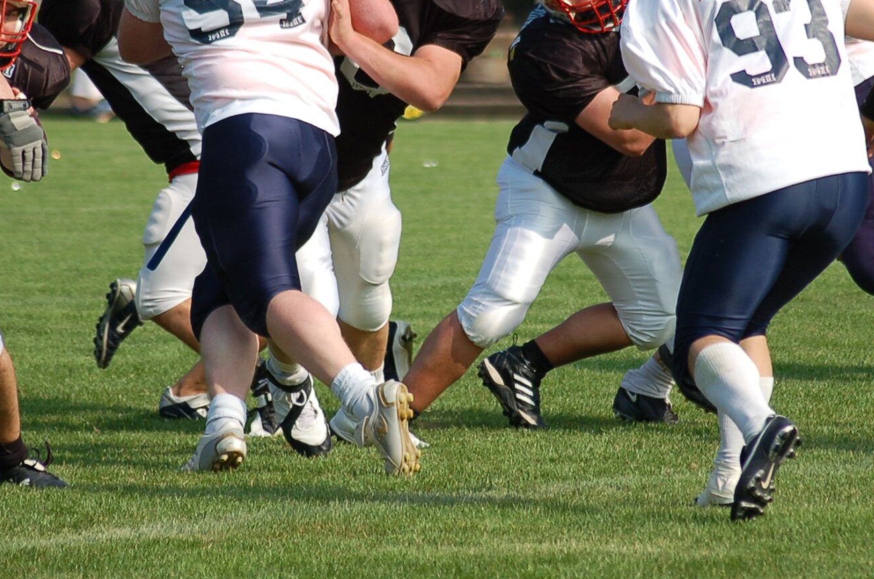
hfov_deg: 5.5
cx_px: 432
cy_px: 185
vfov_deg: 3.6
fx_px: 9159
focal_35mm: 378
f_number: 4.5
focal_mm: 150
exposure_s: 1/1250
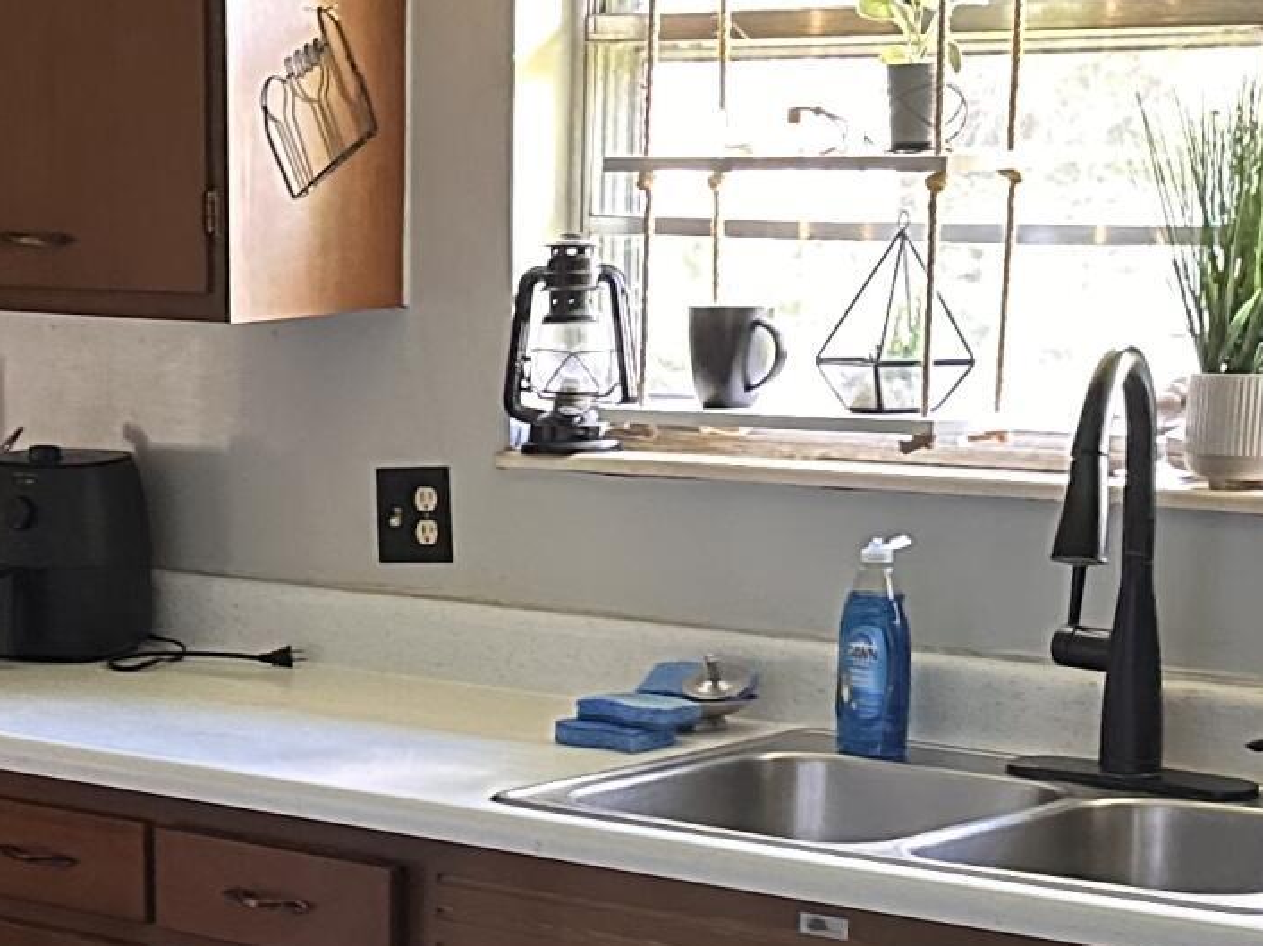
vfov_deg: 14.2
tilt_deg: -13.4
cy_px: 980
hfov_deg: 18.9
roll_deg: +0.4
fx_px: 3720
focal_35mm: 102
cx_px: 73
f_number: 1.78
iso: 640
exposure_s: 1/40
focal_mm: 6.86
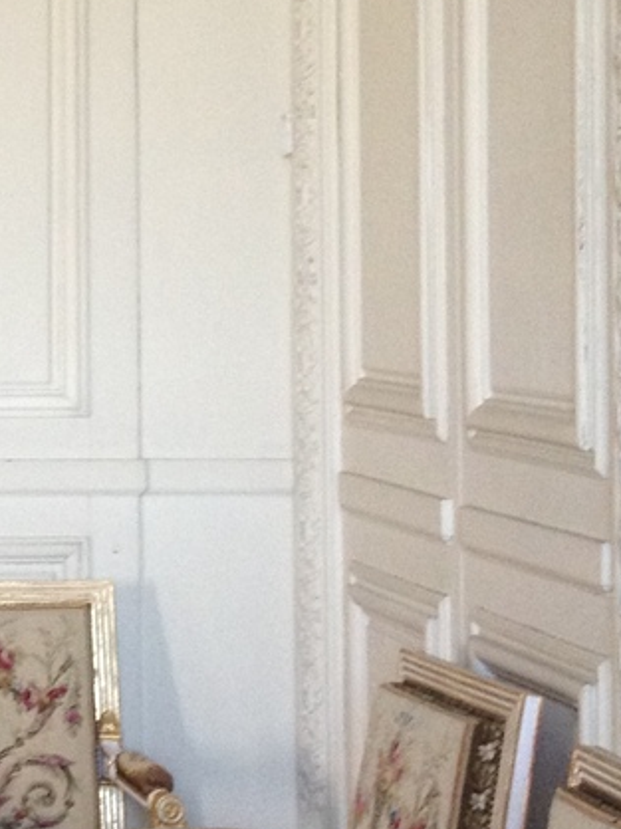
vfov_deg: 14.7
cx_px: -431
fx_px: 3209
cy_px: 256
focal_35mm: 134
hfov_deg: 10.5
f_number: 2.4
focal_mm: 4.28
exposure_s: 1/20
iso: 160
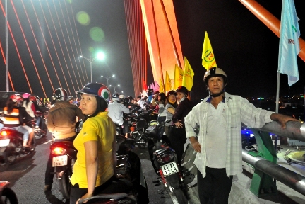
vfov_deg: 46.4
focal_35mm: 28
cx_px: 154
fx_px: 237
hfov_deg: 65.5
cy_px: 99
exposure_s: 1/25
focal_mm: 18
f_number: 4
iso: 3200
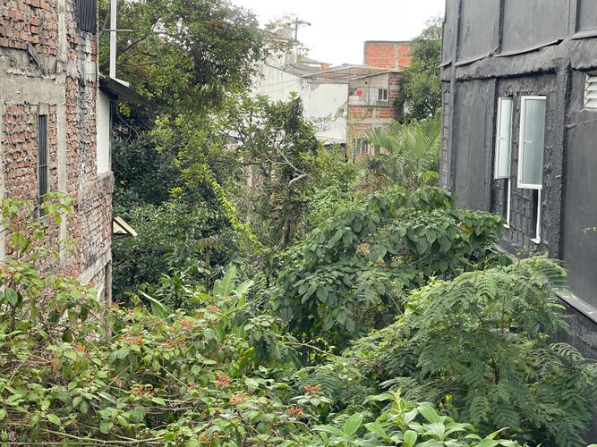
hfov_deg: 30.3
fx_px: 1104
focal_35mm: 64
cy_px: 224
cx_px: 298
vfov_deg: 22.9
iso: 50
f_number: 2.2
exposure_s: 1/99
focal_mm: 7.5
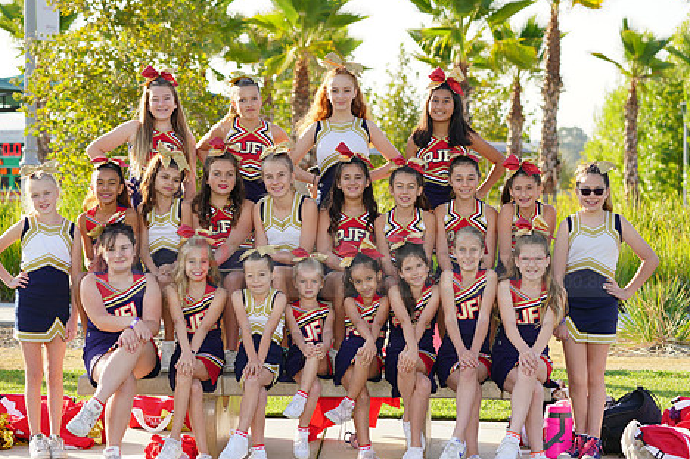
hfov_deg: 16.5
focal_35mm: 124
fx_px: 2374
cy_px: 252
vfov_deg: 11.0
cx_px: 342
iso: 100
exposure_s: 1/250
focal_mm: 100
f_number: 5
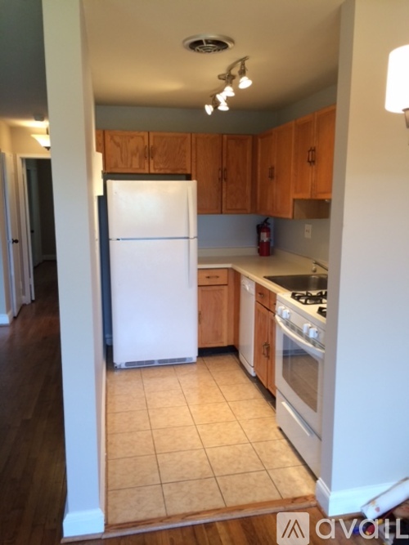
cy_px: 272
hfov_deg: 46.8
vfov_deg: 60.0
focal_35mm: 30
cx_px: 204
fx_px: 473
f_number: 2.2
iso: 40
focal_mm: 4.12
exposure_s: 1/30
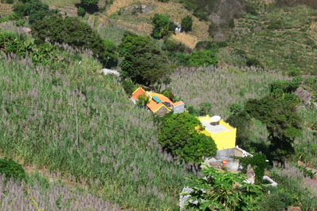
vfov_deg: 20.0
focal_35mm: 68
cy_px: 98
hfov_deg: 29.7
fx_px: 598
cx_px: 158
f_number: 5.6
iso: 80
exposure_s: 1/400
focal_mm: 13.7
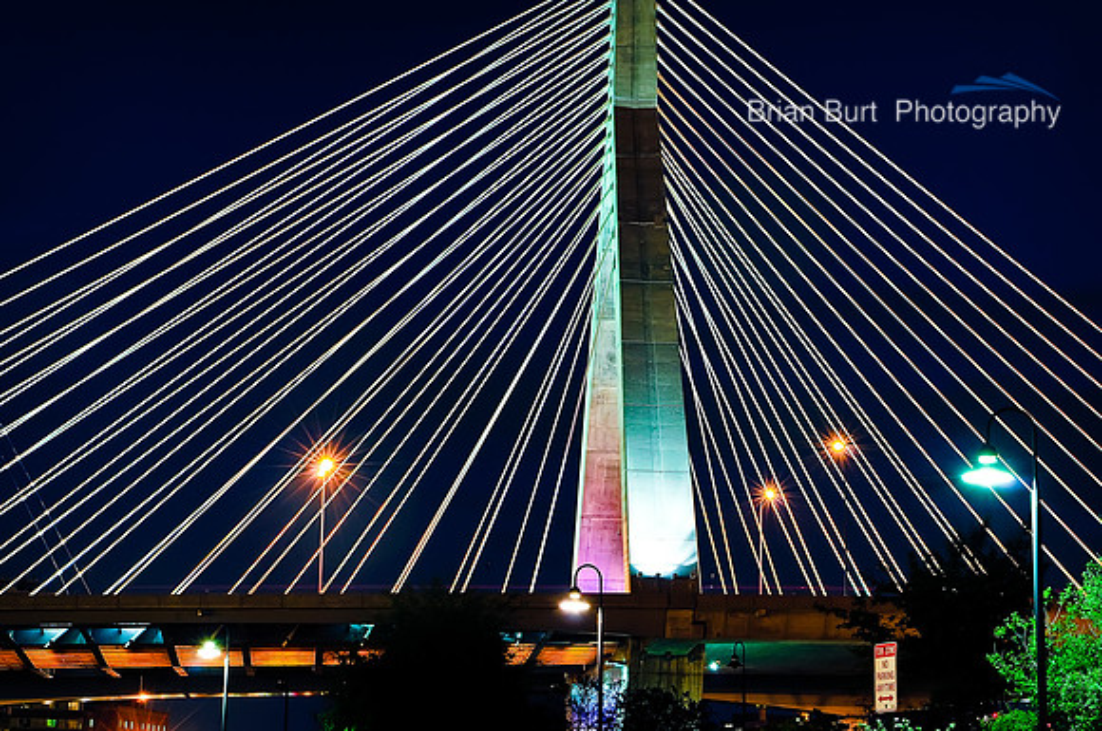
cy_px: 366
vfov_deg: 18.1
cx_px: 551
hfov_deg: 27.0
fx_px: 2293
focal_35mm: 75
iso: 100
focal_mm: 50
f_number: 13
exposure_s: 30
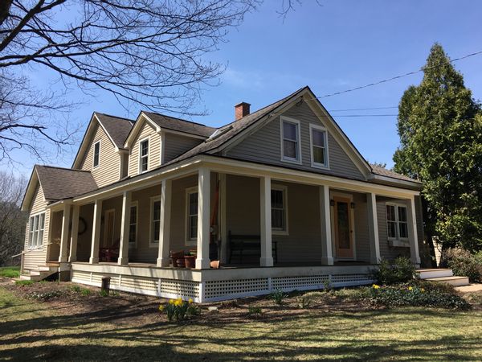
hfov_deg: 61.7
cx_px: 241
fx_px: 404
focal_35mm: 29
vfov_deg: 48.2
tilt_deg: +13.0
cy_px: 181
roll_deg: -0.1
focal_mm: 4.15
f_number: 2.2
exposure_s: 1/855
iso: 25
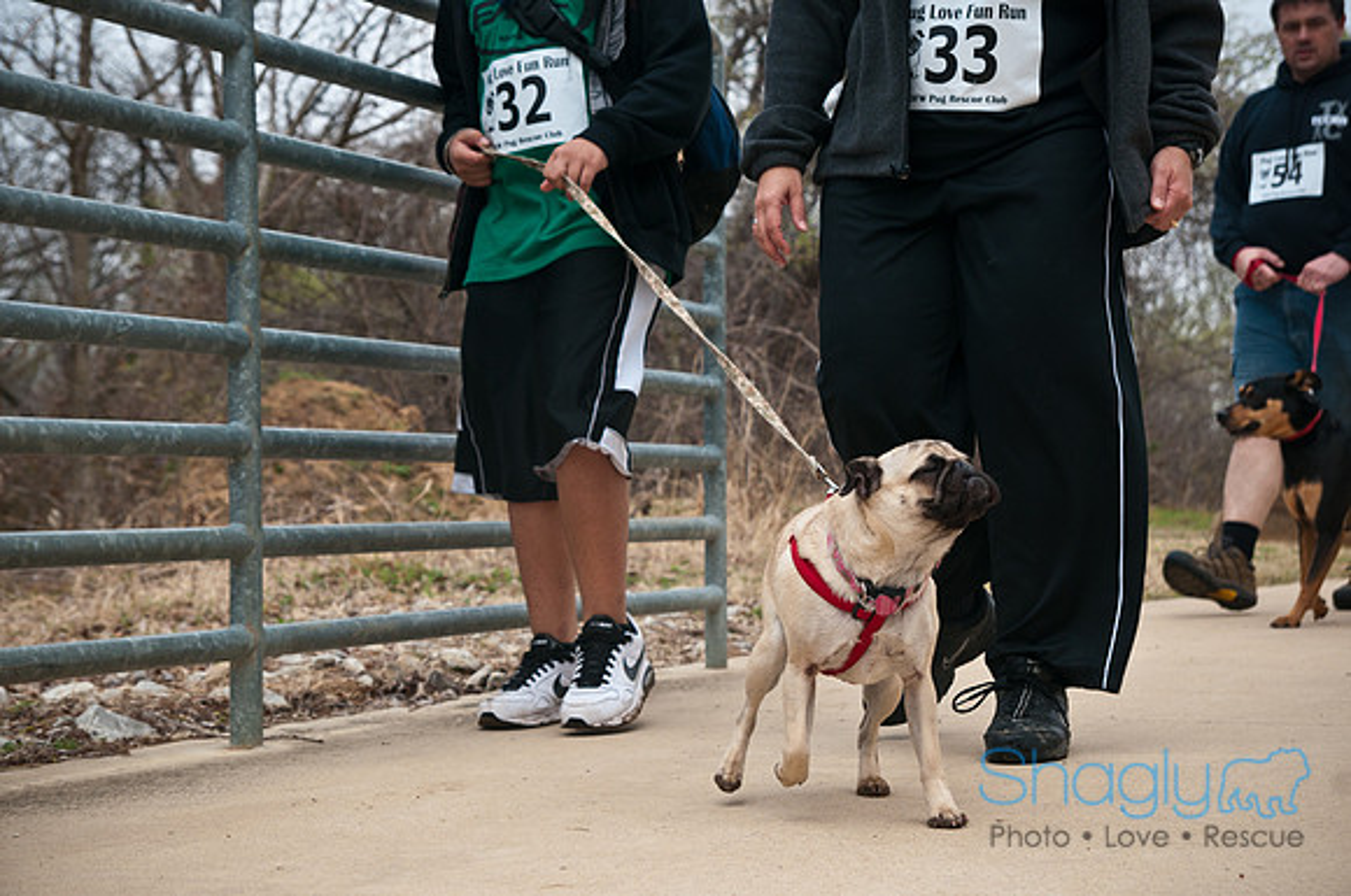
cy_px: 448
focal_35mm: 68
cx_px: 676
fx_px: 2530
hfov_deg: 29.9
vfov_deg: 20.1
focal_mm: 45
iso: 200
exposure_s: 1/400
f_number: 5
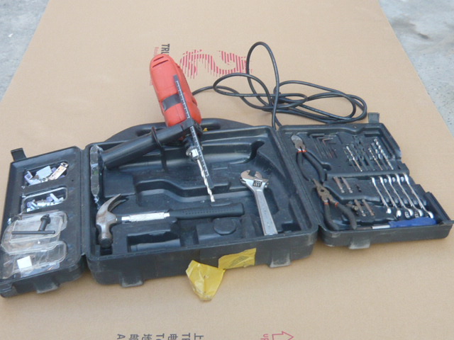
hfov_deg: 39.7
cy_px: 170
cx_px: 227
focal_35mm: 48
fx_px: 630
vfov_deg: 30.3
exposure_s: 1/60
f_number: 3
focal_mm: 5.2
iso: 100
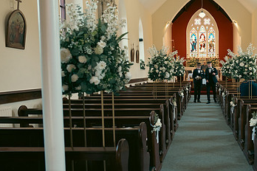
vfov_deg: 33.4
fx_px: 286
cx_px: 193
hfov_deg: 46.7
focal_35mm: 40
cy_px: 95
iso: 2000
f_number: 3.5
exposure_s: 1/320
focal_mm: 24
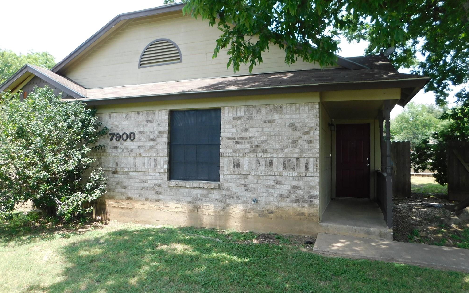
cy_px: 145
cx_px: 235
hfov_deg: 72.5
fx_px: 320
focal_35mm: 25
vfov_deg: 49.3
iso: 125
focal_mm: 4
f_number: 3
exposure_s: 1/400
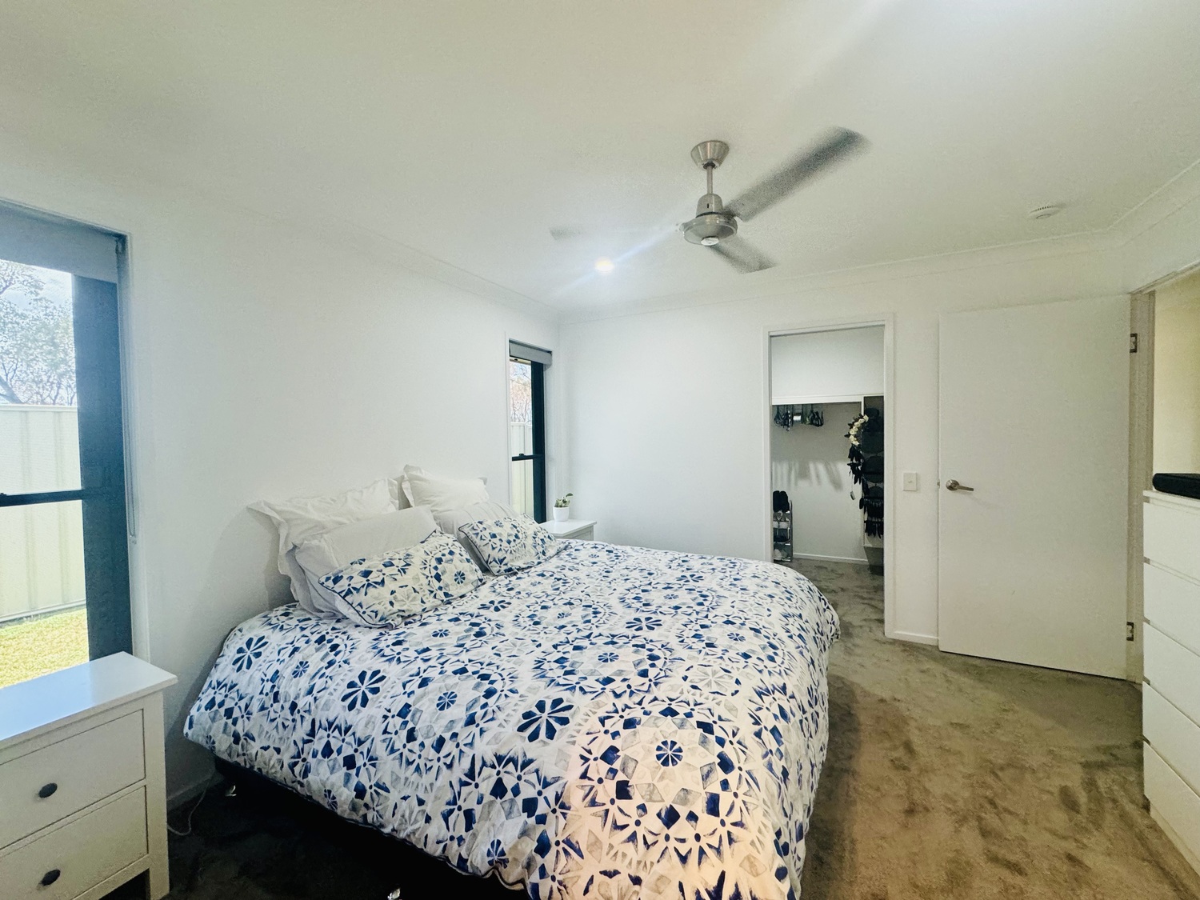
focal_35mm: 14
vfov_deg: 85.7
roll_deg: +1.9
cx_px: 600
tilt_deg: -2.0
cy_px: 450
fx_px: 485
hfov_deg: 102.1
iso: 250
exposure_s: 1/100
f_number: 2.2
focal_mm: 2.22
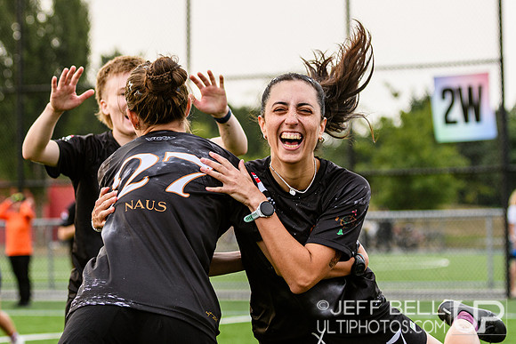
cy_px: 103
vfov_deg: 9.3
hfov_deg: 13.9
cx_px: 190
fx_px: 2108
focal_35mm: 147
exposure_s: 1/1250
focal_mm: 70
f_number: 3.2
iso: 250
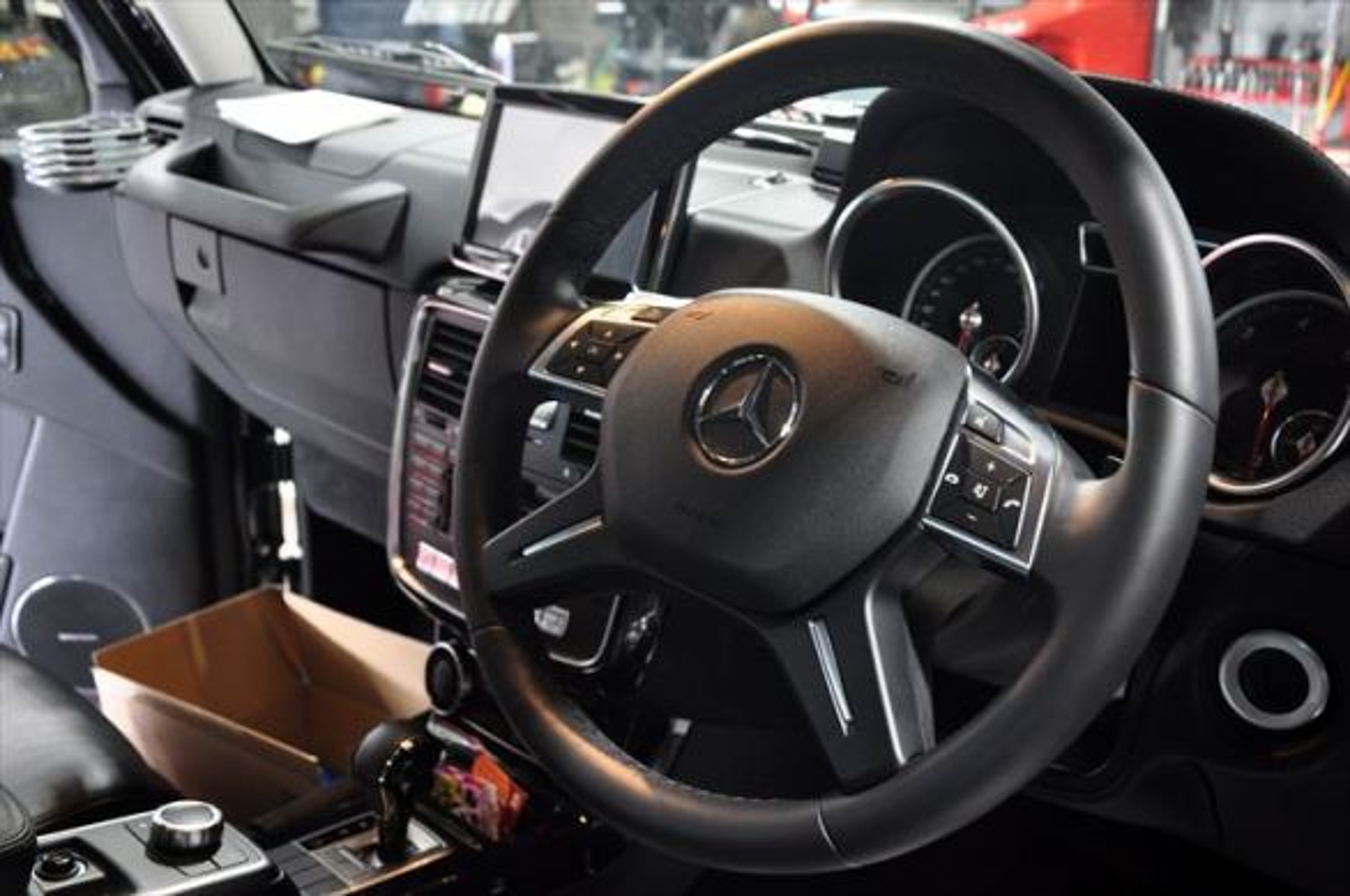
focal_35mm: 42
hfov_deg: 46.5
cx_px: 675
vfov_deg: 31.8
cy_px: 448
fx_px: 1573
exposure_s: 1/13
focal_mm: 28
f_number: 6.3
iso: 800
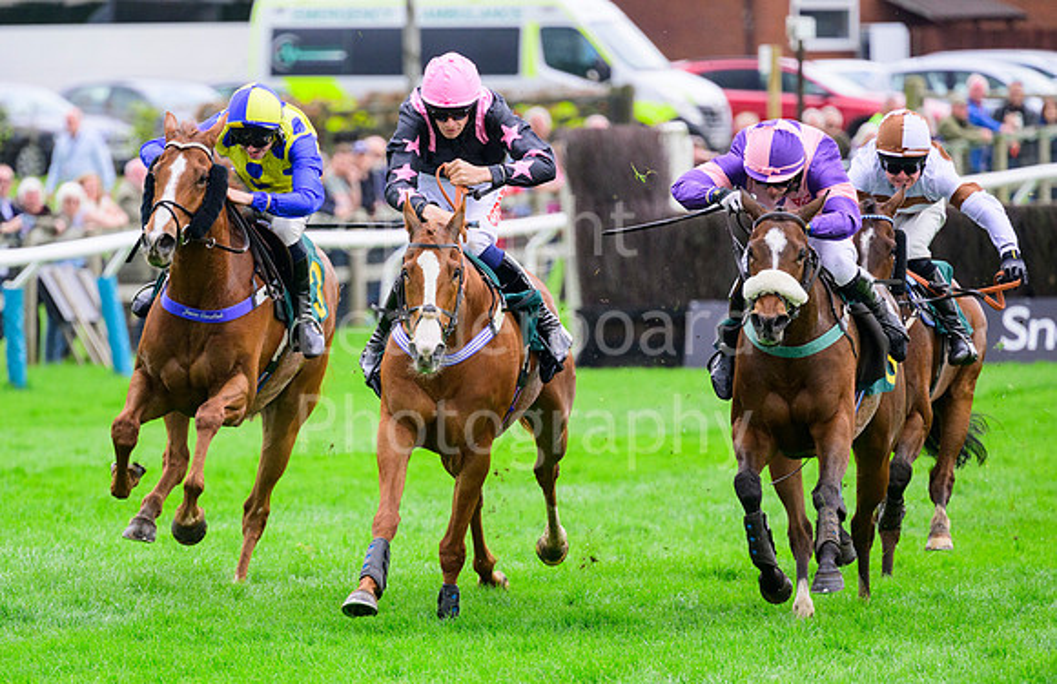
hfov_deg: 4.4
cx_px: 441
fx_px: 13682
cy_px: 410
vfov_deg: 2.9
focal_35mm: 470
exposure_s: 1/1000
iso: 1250
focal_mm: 400
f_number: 5.6
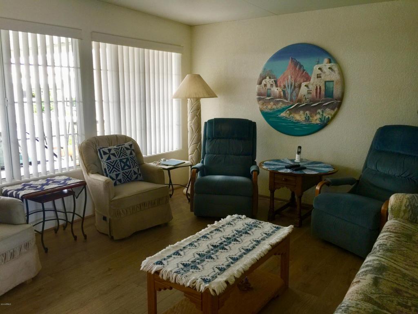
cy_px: 157
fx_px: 350
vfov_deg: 48.2
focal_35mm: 29
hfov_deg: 61.7
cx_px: 209
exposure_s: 1/15
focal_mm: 4.15
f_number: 2.2
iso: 50
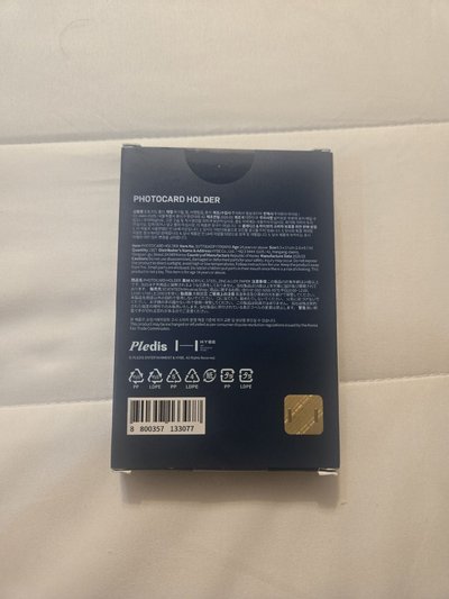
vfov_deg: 73.9
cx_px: 224
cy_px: 300
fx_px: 398
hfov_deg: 58.9
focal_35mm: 23
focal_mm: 5.4
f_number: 1.8
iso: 640
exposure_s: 1/120
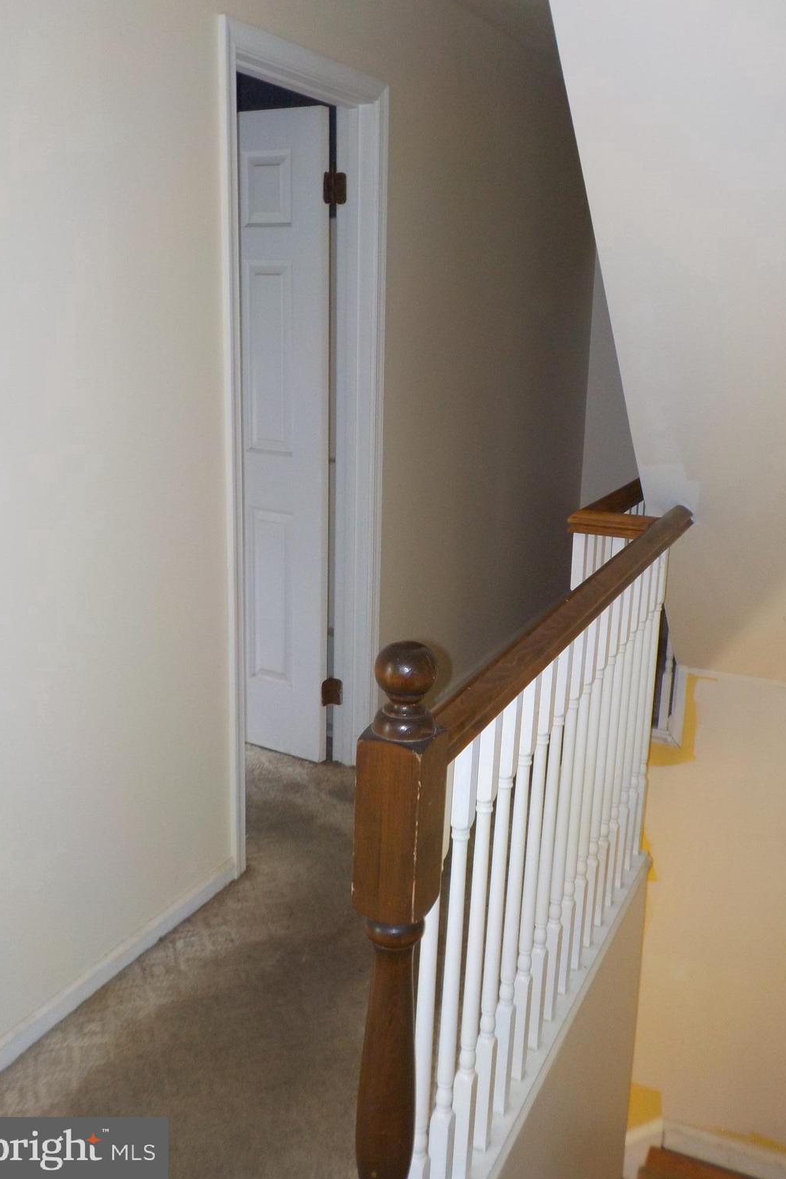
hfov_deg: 41.1
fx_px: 1048
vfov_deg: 58.7
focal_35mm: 32
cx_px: 425
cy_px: 577
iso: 200
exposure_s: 1/30
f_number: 3.3
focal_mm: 4.1
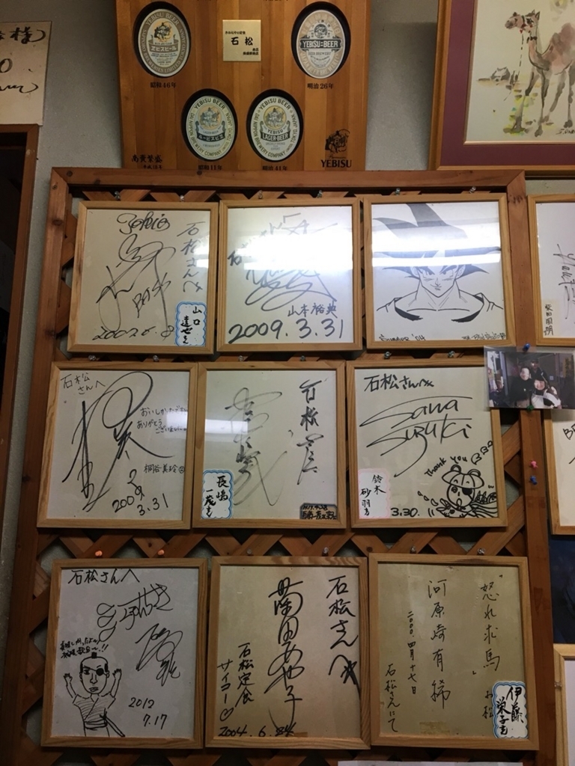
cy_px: 383
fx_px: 642
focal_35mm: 29
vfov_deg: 61.7
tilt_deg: +11.2
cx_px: 288
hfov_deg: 48.2
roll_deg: -1.4
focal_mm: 4.15
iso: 32
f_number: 2.2
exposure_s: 1/30
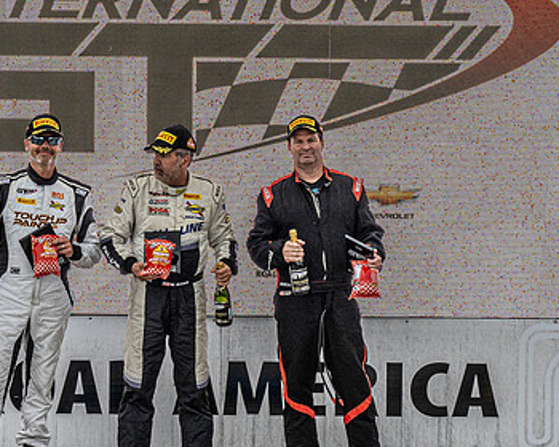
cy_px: 213
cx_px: 180
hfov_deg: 9.9
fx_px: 3210
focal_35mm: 194
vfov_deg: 8.0
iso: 400
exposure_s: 1/400
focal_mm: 54
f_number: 10
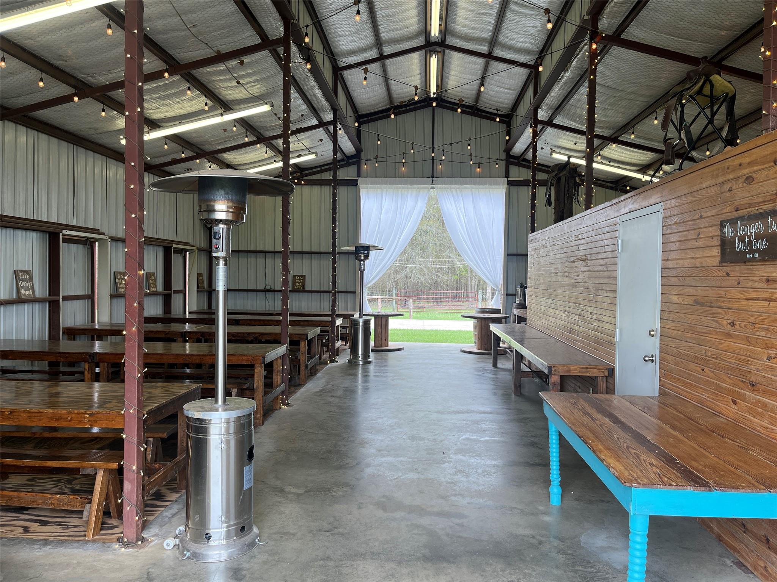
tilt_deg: -1.4
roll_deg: -0.5
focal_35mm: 26
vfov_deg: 53.1
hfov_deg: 67.3
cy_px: 291
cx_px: 388
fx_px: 584
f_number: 1.6
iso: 50
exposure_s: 1/133
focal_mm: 5.1
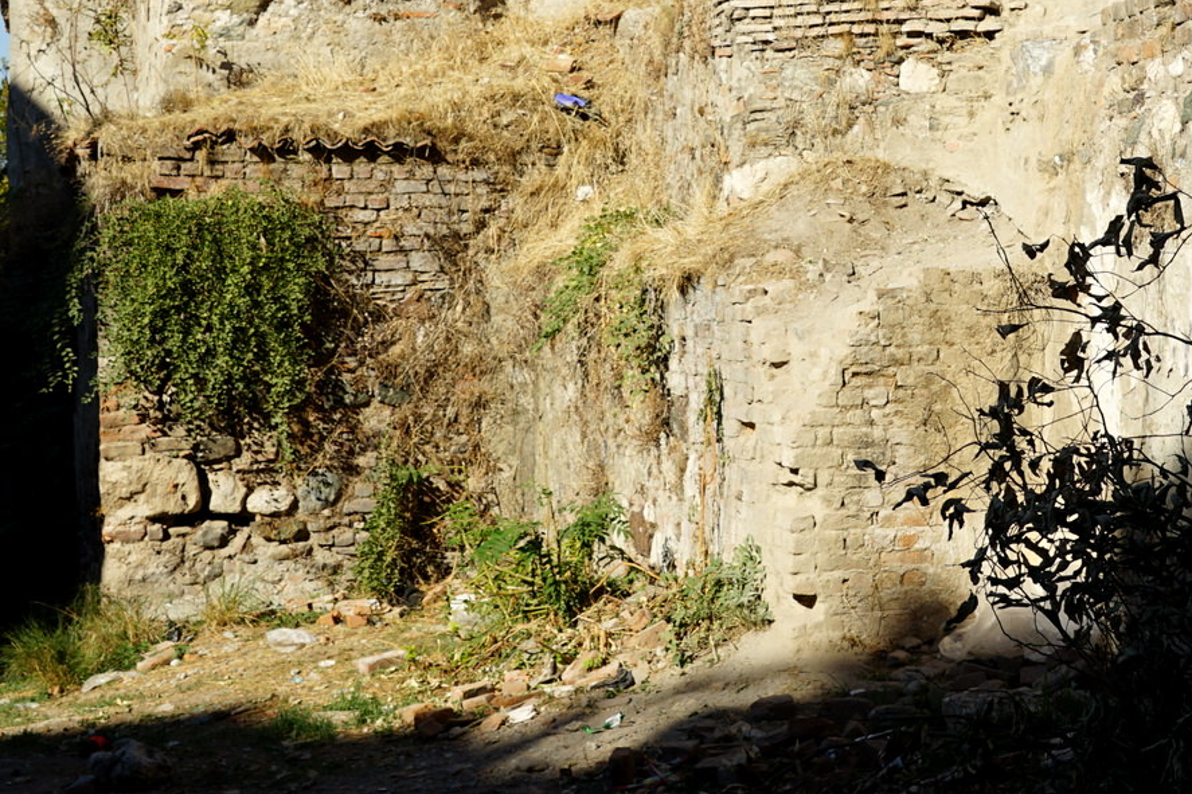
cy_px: 48
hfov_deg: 29.8
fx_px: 2218
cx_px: 833
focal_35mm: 67
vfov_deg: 19.8
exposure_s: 1/320
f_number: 8
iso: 100
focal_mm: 33
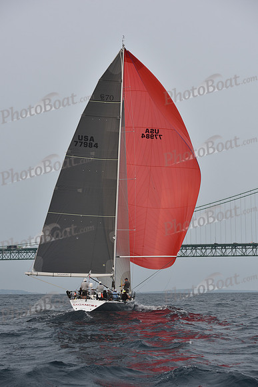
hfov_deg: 19.5
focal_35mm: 70
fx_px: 752
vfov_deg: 28.8
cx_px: 129
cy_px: 194
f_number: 6.3
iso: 250
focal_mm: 70
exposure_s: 1/1000
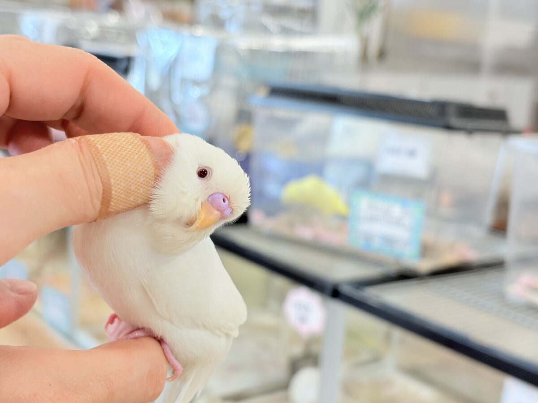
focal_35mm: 52
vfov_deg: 28.0
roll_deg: -4.6
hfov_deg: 36.8
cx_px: 269
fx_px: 808
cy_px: 202
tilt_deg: -11.4
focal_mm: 5.96
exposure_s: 1/100
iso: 64
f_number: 1.6
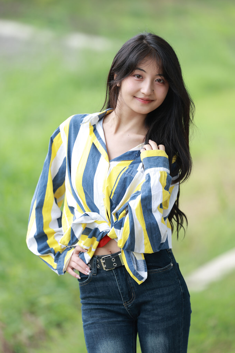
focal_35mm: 199
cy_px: 176
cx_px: 118
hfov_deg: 6.9
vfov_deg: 10.3
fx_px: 1948
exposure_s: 1/200
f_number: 2.8
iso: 100
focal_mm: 200
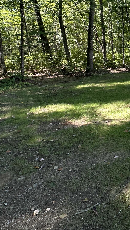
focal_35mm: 30
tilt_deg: -7.2
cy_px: 76
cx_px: 175
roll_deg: -0.3
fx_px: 184
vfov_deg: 62.7
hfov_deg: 29.8
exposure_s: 1/99
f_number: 2.2
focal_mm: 2.22
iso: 80
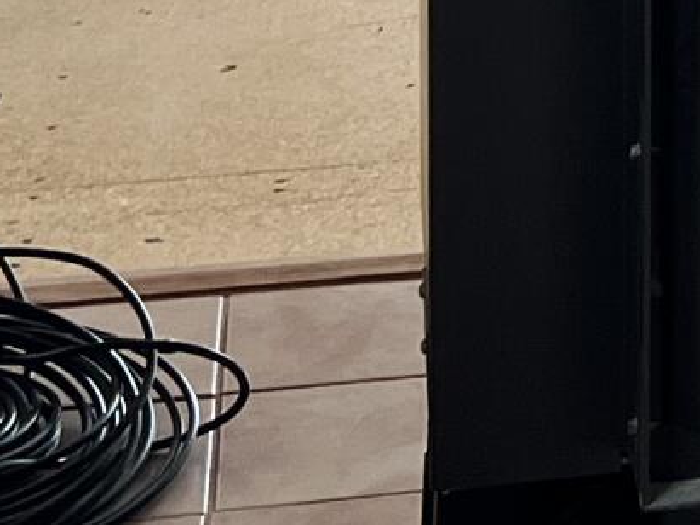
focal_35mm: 190
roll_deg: -1.7
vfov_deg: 7.3
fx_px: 3841
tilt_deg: -7.5
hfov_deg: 9.3
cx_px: 1666
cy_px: -718
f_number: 1.5
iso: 80
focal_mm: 5.7
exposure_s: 1/121
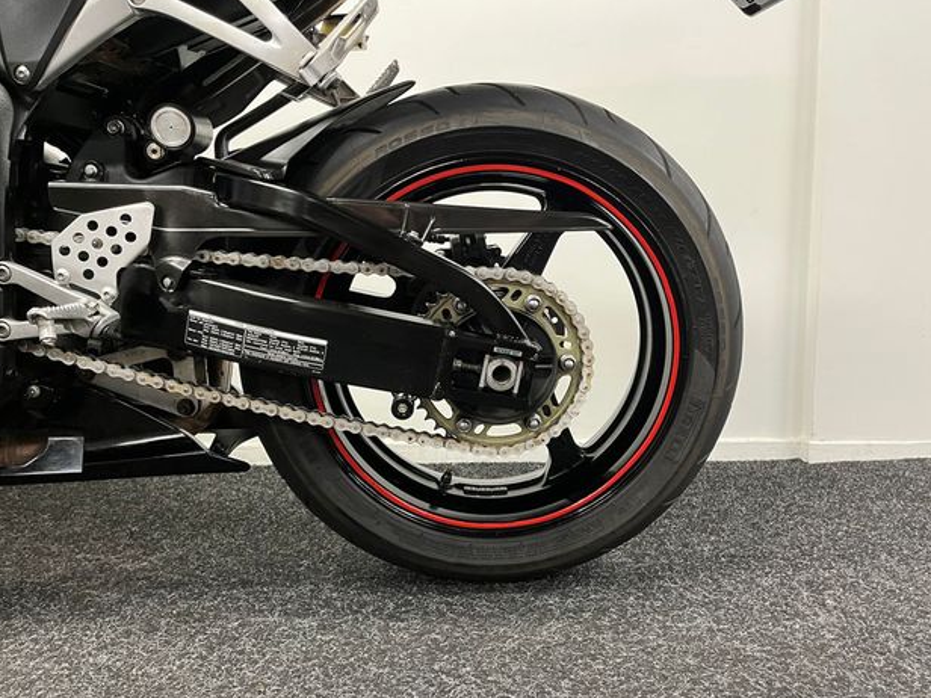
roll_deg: +1.0
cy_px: 352
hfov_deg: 65.3
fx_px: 726
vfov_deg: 51.4
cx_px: 459
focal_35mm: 27
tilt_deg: -4.4
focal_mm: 5.1
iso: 320
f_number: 1.6
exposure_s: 1/50
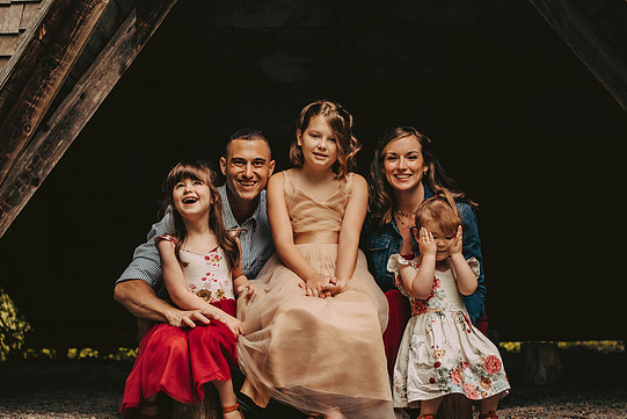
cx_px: 314
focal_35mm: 75
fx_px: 1307
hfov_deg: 27.0
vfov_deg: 18.2
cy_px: 211
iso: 640
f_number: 2.8
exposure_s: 1/800
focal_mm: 70
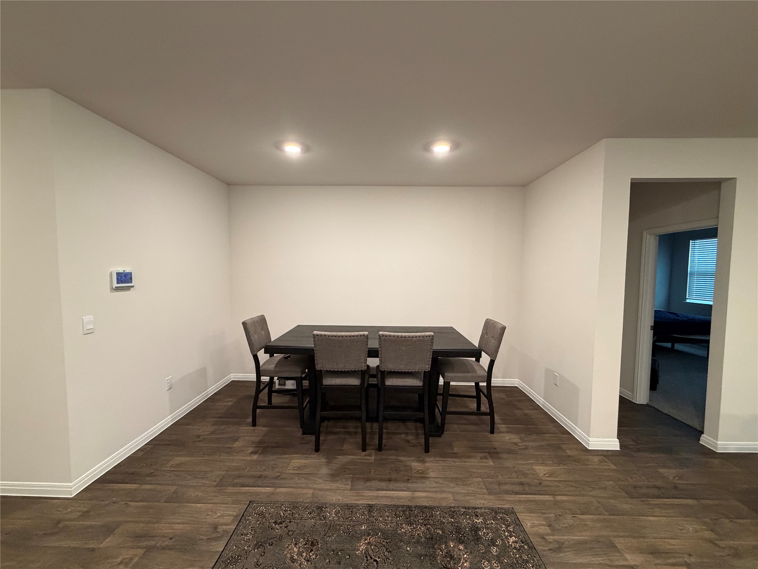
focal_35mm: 14
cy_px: 284
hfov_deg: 102.1
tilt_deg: -2.6
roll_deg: -0.7
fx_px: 307
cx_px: 379
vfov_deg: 85.7
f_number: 2.2
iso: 400
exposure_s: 1/60
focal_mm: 2.22
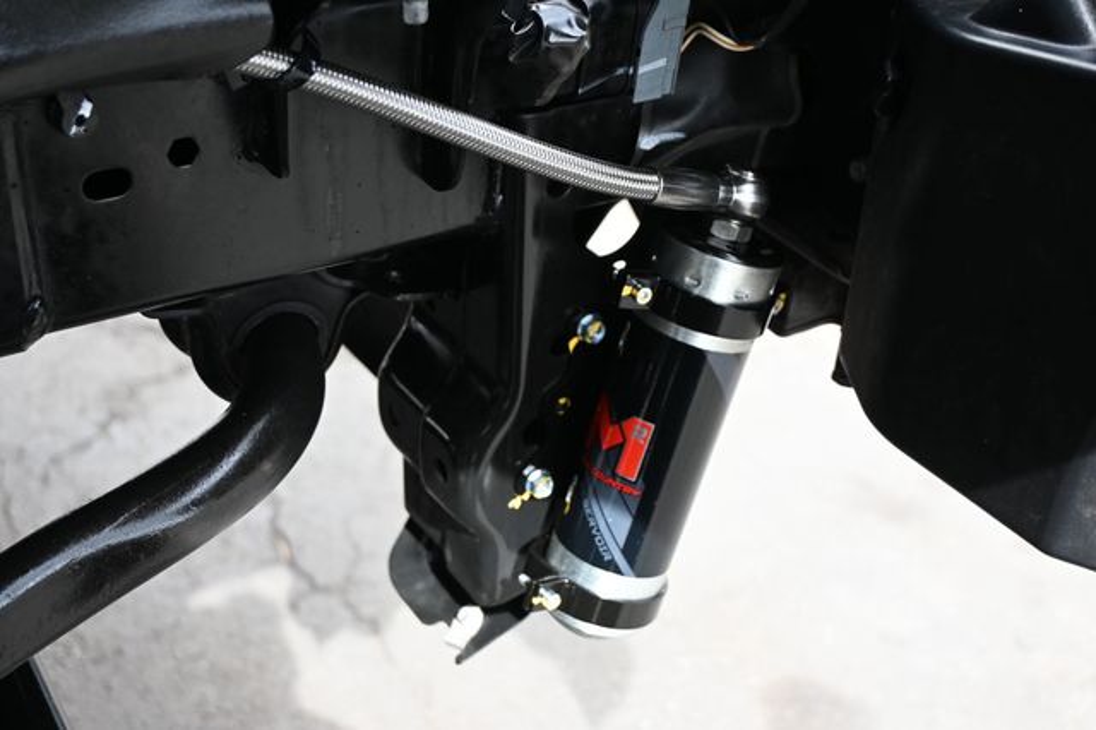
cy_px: 365
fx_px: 1483
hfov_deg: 40.6
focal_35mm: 49
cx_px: 548
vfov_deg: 27.6
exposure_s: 1/250
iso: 400
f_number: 5
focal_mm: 32.5
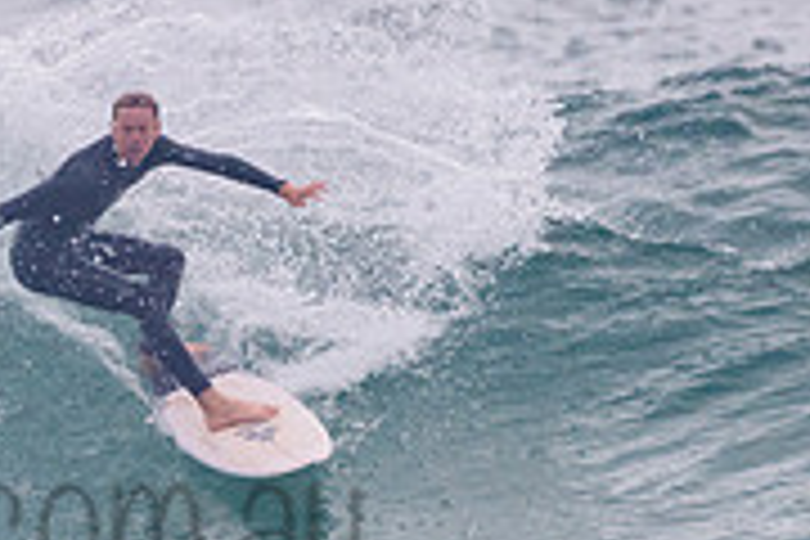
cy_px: 331
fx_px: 44322
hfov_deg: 1.0
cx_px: -57
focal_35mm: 1970
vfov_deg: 0.7
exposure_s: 1/2000
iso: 900
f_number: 5.6
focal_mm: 500
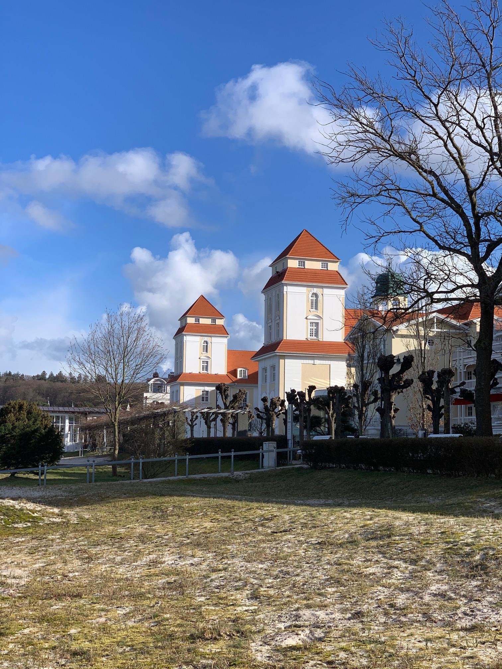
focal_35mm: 52
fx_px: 1005
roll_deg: -1.3
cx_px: 251
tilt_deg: +7.4
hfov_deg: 28.0
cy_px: 334
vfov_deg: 36.8
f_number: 2.4
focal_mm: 6
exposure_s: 1/1043
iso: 16
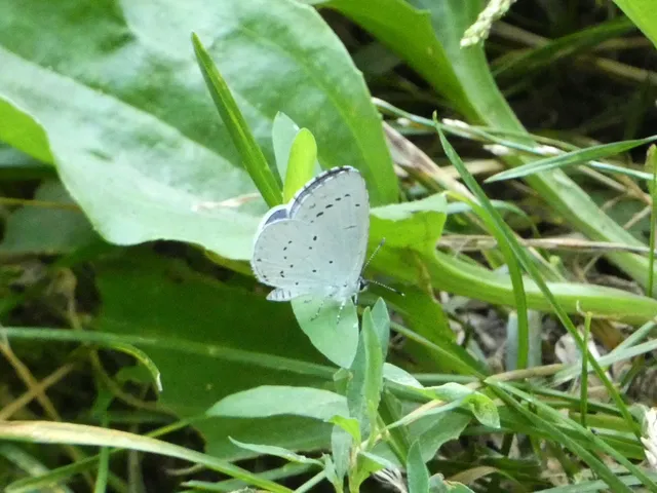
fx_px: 8901
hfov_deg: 4.2
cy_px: 246
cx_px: 328
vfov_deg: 3.2
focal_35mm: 469
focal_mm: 84
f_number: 5.6
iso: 1600
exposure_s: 1/80
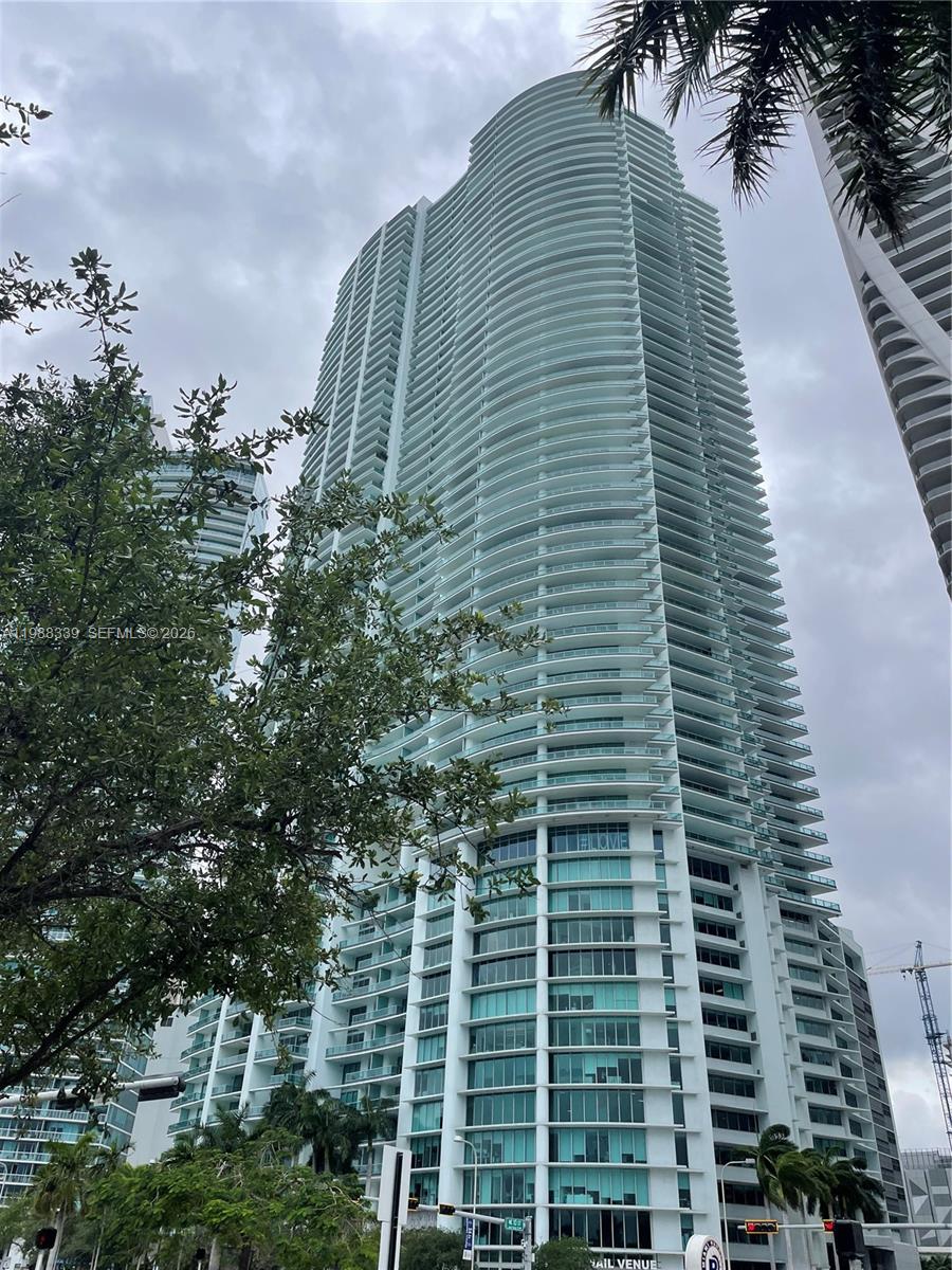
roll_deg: -2.2
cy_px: 635
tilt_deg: +34.2
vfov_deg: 67.3
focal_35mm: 26
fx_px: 953
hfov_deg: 53.1
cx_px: 476
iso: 32
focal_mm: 4.2
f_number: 1.6
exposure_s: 1/3401
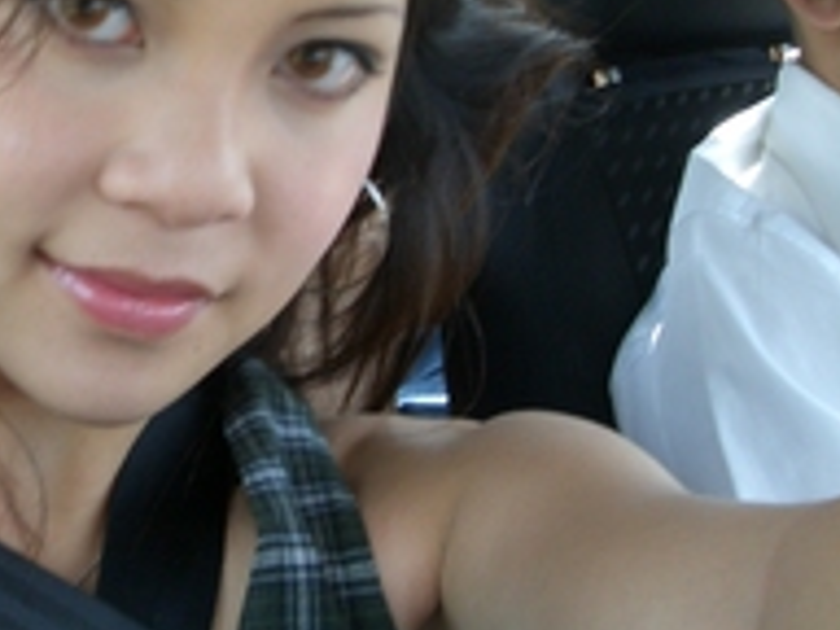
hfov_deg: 26.3
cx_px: 188
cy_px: 140
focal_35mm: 73
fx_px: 1771
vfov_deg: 20.0
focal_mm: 5.8
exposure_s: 1/100
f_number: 2.6
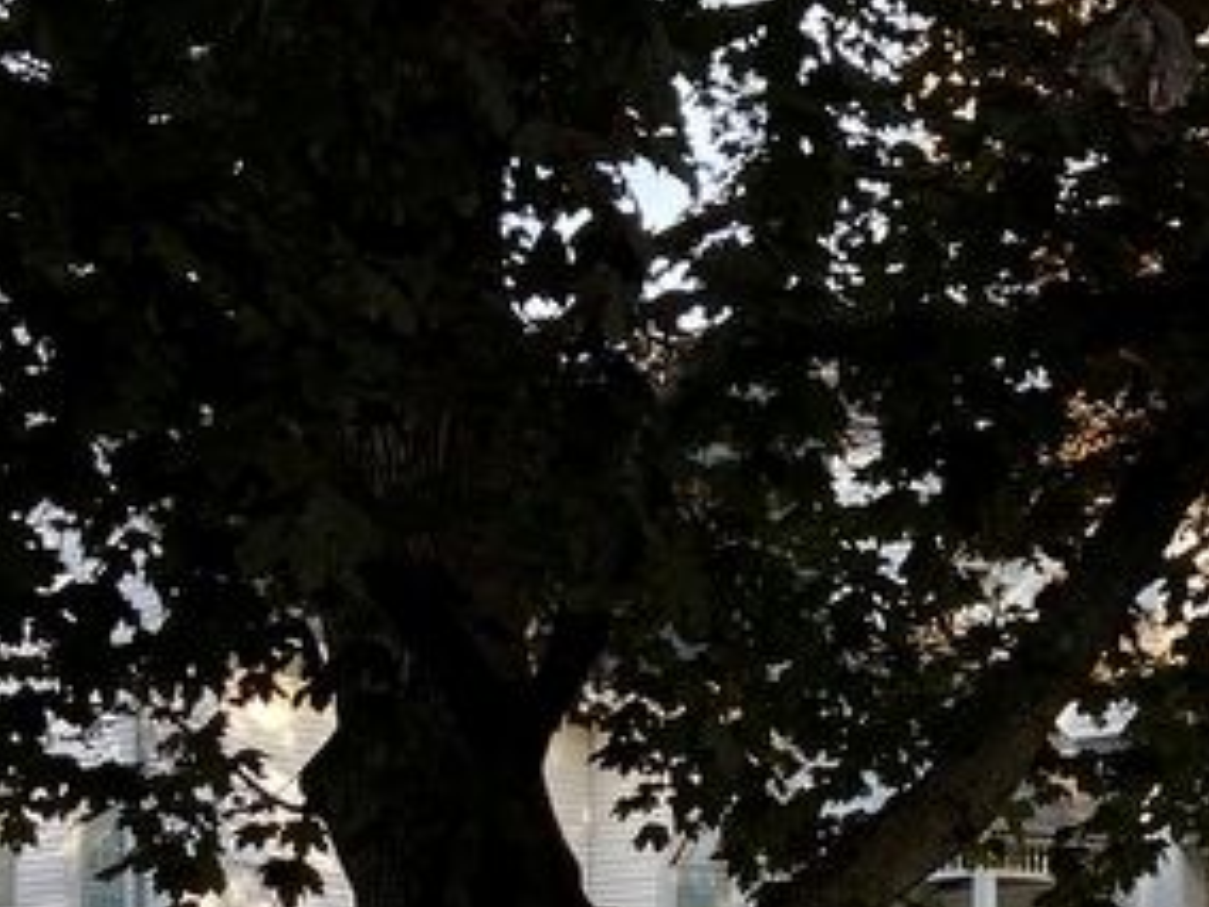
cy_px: 1162
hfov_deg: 23.8
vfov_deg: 17.6
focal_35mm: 79
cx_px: 1154
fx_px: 2759
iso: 32
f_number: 1.8
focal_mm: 3.99
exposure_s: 1/121
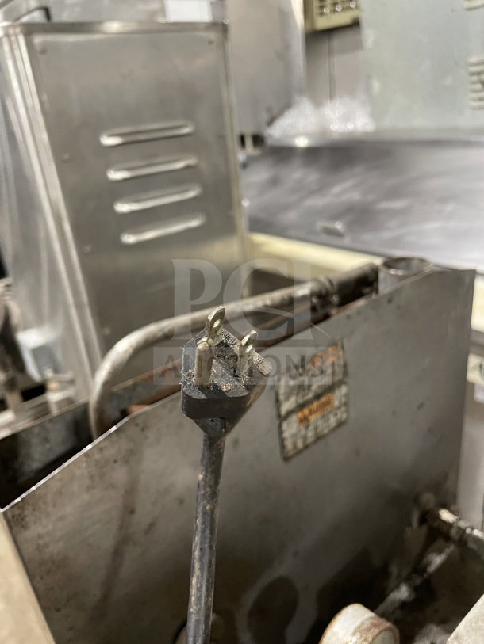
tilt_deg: -23.2
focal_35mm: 26
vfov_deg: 67.3
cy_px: 322
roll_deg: +7.3
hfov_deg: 53.1
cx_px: 242
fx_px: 485
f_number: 1.6
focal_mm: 4.2
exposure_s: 1/60
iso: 500
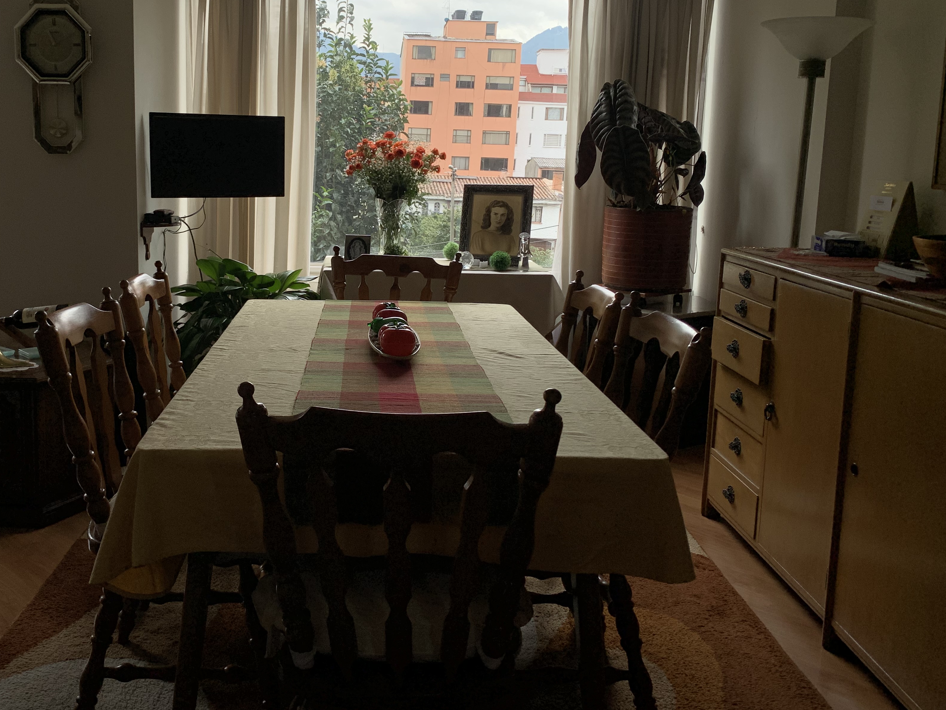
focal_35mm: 33
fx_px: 902
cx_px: 363
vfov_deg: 42.8
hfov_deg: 54.8
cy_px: 304
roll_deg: -2.4
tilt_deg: -8.7
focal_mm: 4.25
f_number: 1.8
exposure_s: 1/716
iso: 25
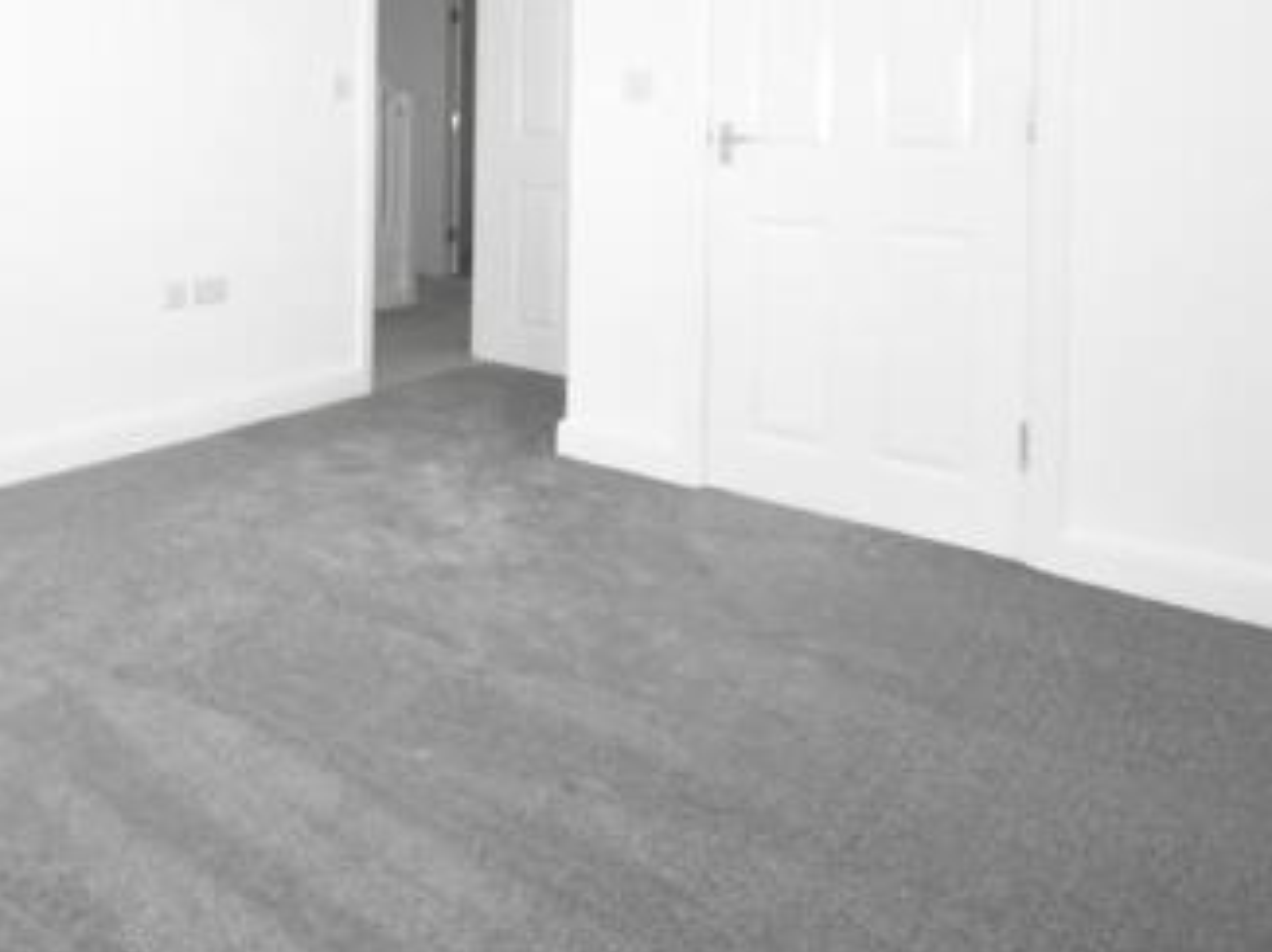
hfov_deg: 57.6
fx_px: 1065
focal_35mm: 29
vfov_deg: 44.6
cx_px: 275
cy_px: 127
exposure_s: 1/125
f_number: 4
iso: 2800
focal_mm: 10
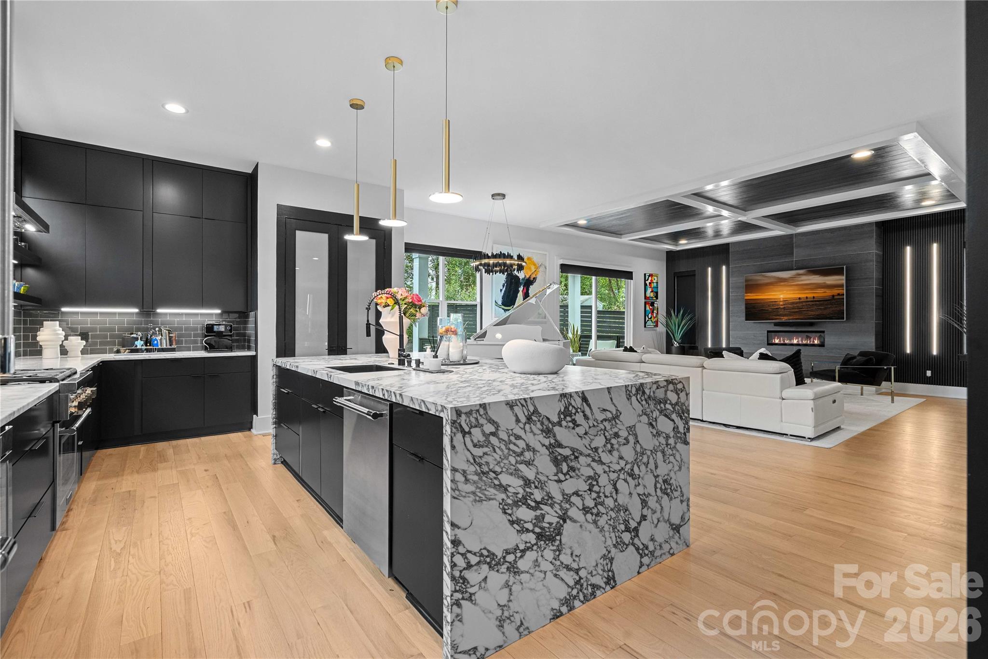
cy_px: 330
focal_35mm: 16
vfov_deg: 73.7
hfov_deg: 96.7
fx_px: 439
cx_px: 494
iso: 800
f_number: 8
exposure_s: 1/3
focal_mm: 16
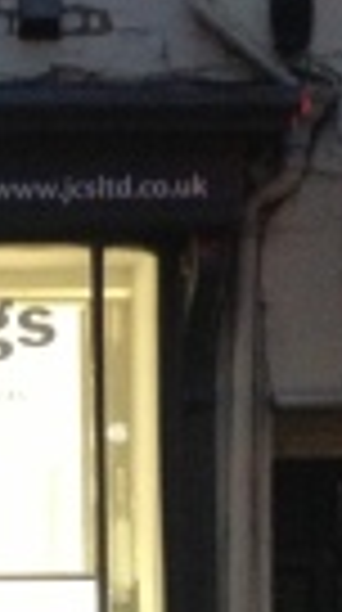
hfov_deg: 8.2
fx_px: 2333
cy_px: 544
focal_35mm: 144
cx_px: -220
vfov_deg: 14.8
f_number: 2.4
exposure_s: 1/20
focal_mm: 4.28
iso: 400
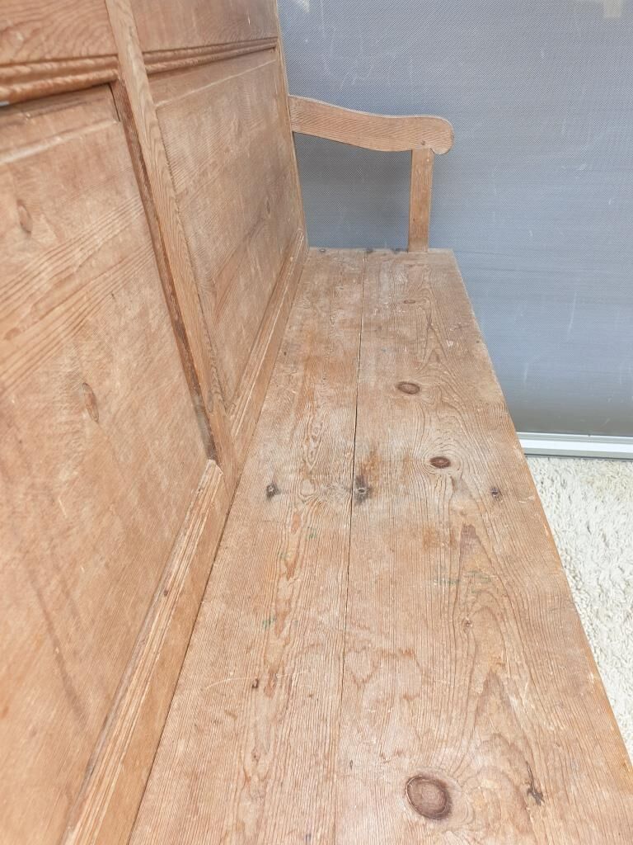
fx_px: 634
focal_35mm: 26
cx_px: 316
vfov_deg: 67.3
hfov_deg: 53.1
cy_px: 422
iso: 50
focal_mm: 4.3
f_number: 2.4
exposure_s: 1/120
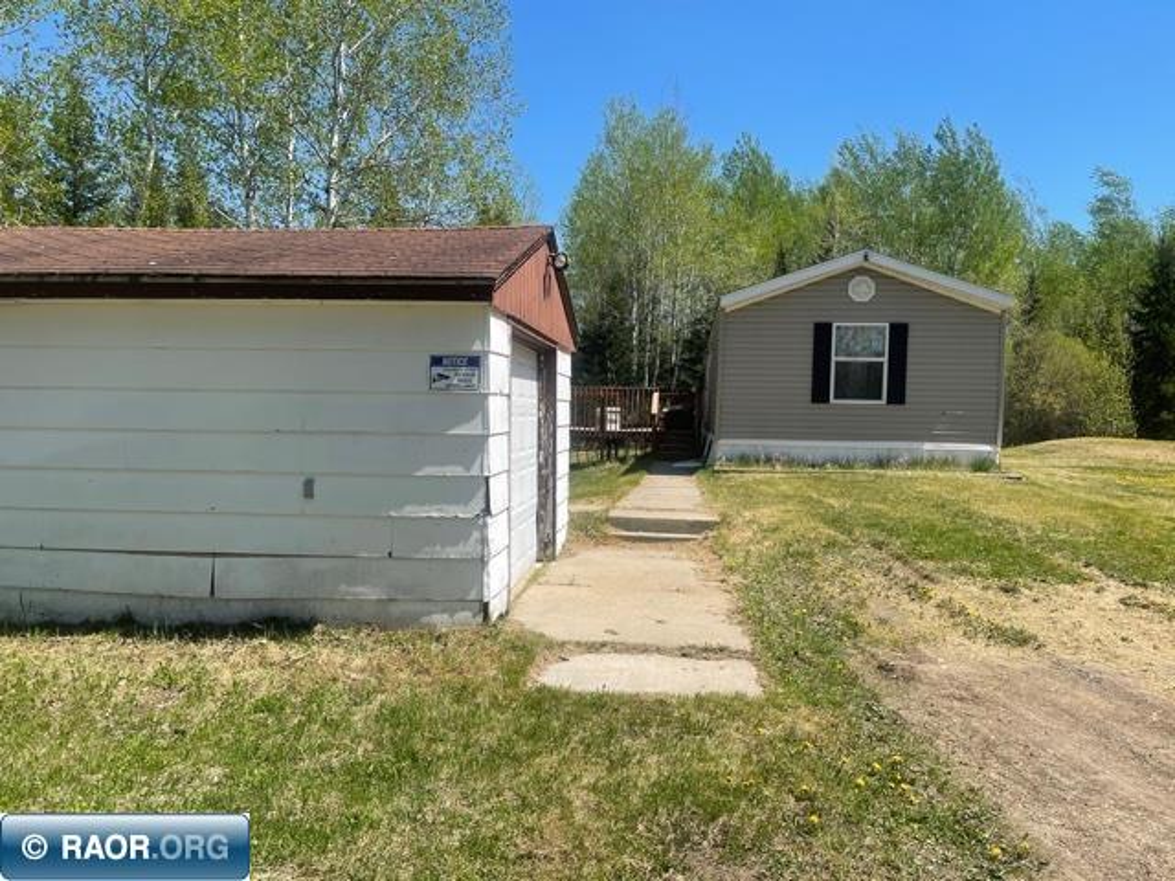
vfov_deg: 53.1
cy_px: 440
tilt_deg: -1.5
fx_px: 883
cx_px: 588
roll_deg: -0.6
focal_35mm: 26
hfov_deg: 67.3
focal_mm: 5.1
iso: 32
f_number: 1.6
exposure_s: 1/3922
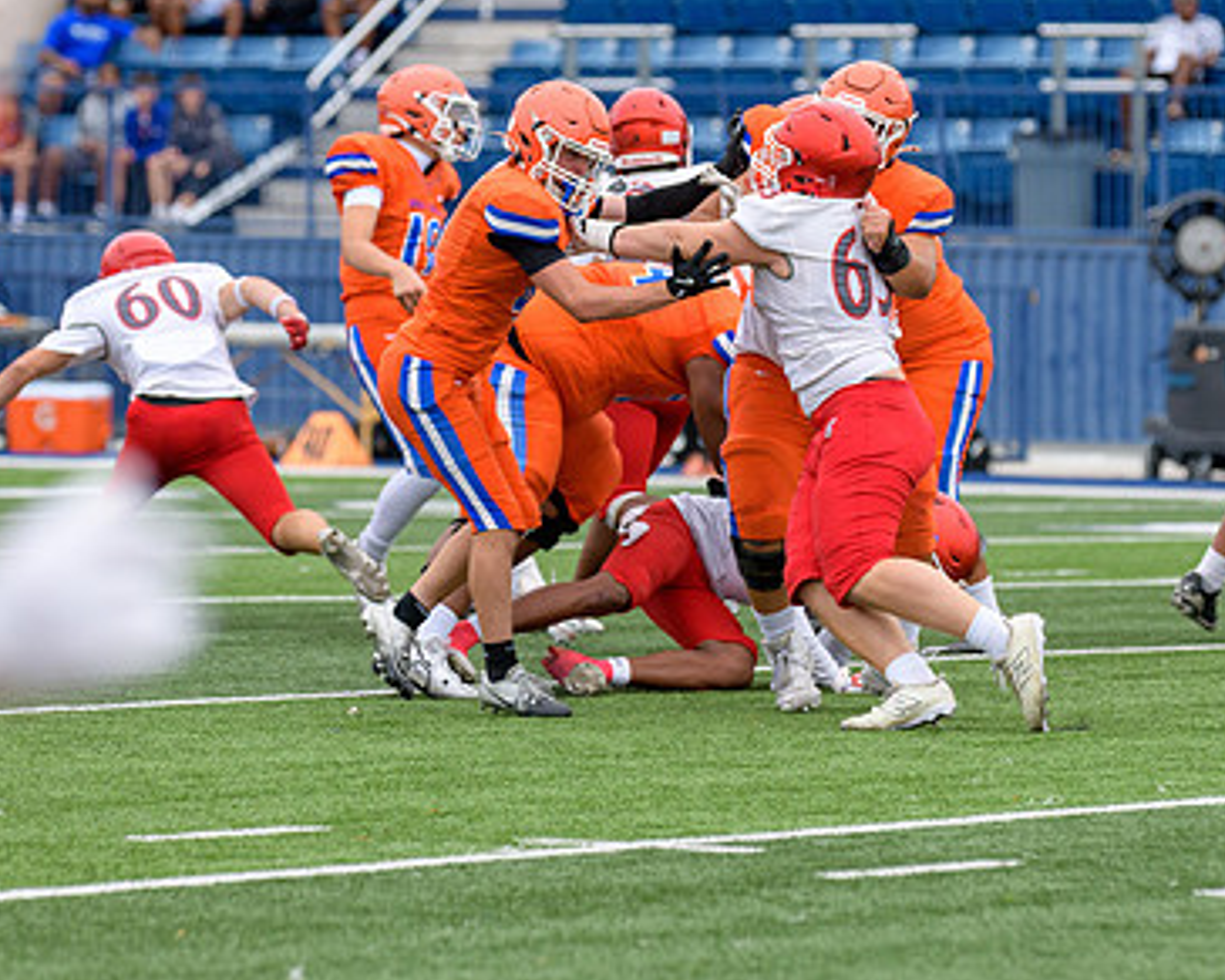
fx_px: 11381
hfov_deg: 6.2
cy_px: 396
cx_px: 777
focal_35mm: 314
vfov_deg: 4.9
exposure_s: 1/1000
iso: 280
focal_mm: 210
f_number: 3.5
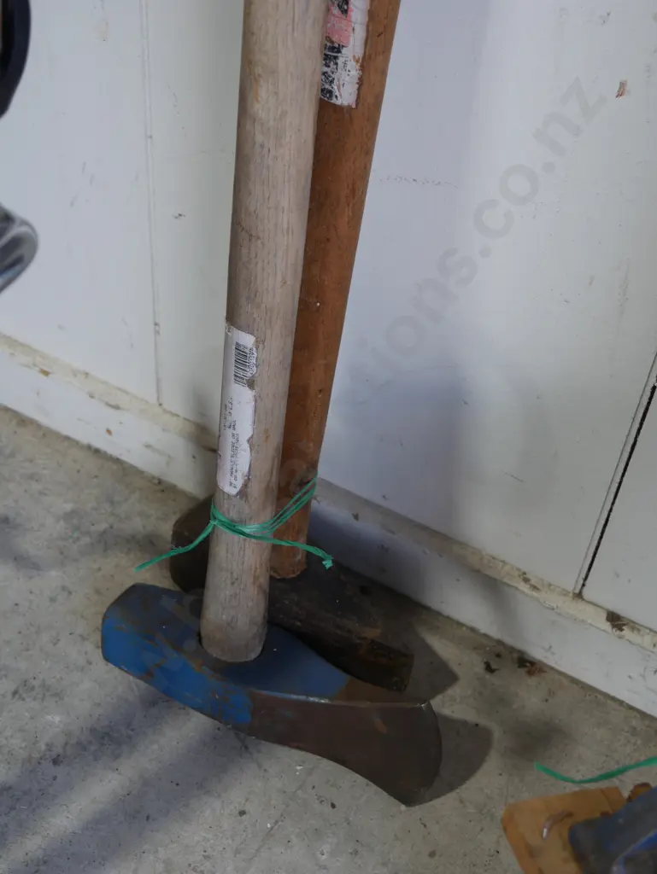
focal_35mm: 50
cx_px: 328
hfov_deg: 29.1
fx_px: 1264
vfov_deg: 38.2
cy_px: 437
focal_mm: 25
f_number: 5.3
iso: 200
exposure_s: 1/60
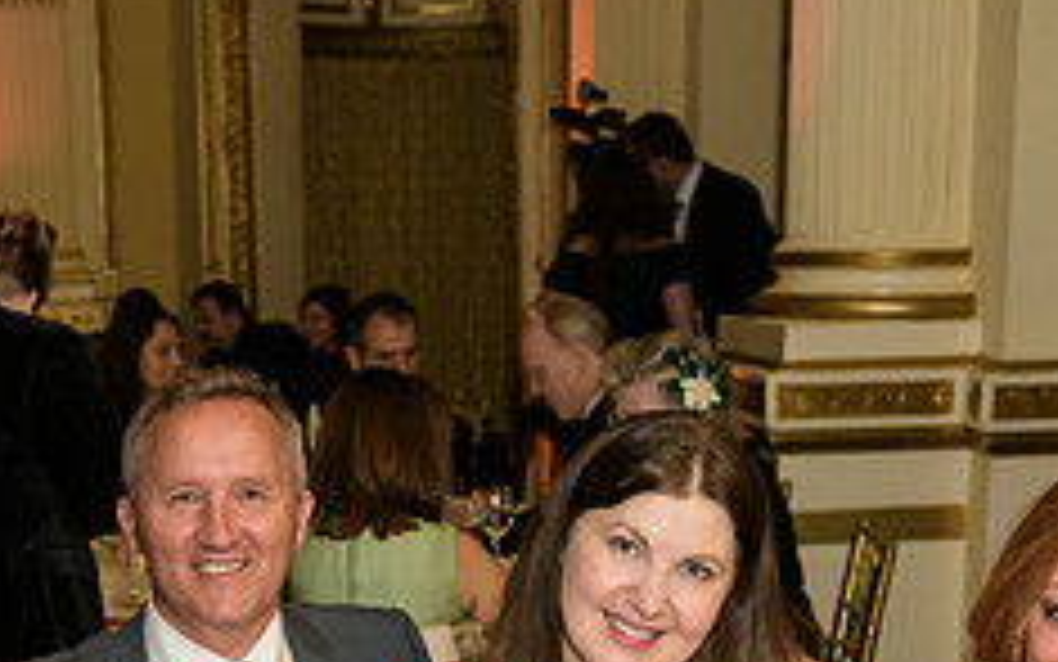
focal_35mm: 73
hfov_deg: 27.9
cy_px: 736
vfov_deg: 17.3
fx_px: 2105
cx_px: 315
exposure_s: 1/125
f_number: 3.2
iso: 1600
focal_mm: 29
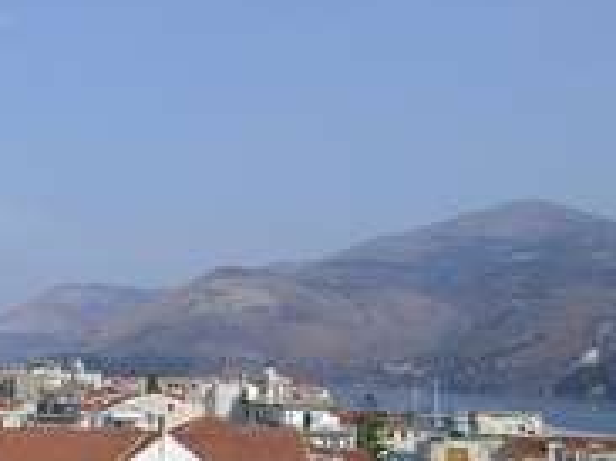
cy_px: 557
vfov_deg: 13.8
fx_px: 1849
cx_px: -47
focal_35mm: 104
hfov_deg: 18.3
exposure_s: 1/1000
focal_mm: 6.2
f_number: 4.3
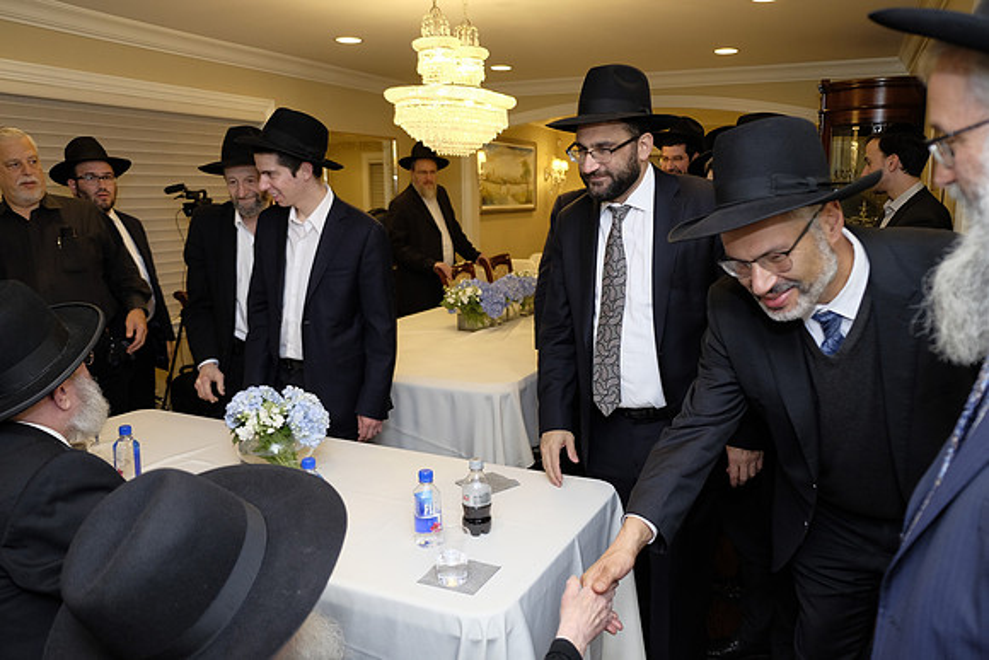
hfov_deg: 67.4
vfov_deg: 48.0
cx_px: 494
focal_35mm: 27
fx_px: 742
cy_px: 330
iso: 800
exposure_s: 1/180
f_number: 2.8
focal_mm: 18
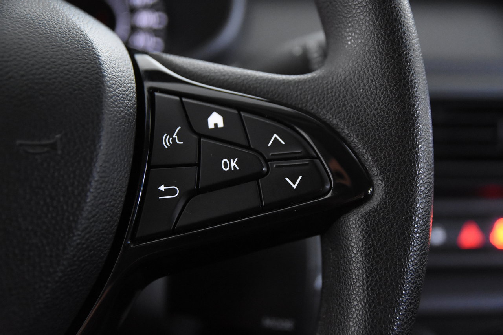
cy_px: 168
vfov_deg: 23.8
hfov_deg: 35.1
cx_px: 252
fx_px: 796
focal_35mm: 57
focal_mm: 38
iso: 5600
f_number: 3.5
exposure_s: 1/60
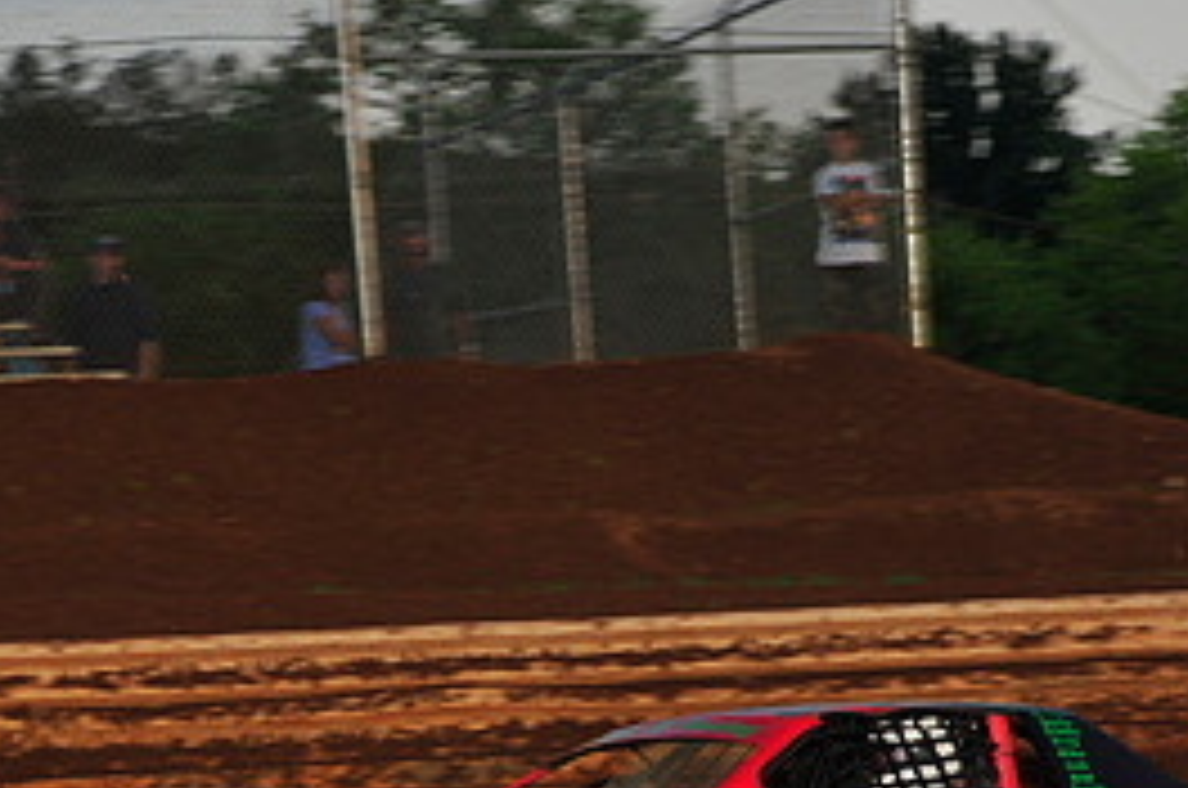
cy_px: 820
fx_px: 7247
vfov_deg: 6.2
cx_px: 648
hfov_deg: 9.4
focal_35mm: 220
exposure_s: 1/320
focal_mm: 100
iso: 800
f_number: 7.1
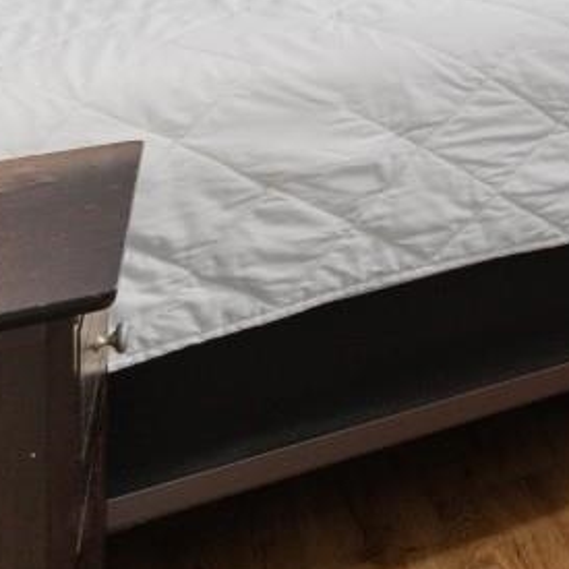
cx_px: 1446
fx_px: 1395
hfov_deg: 13.9
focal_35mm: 75
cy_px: -372
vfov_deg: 19.1
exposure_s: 1/8
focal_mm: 10
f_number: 4.5
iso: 100
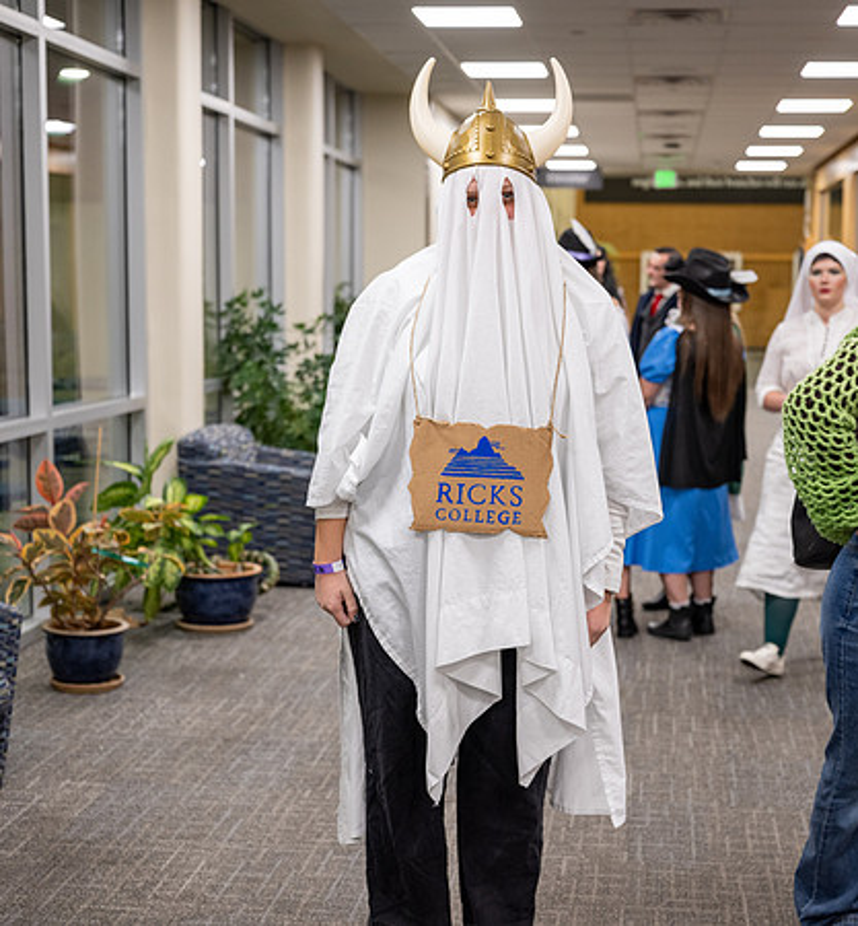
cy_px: 463
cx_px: 509
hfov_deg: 29.6
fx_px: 1620
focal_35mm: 56
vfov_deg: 31.9
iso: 640
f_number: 2.8
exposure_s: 1/100
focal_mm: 42
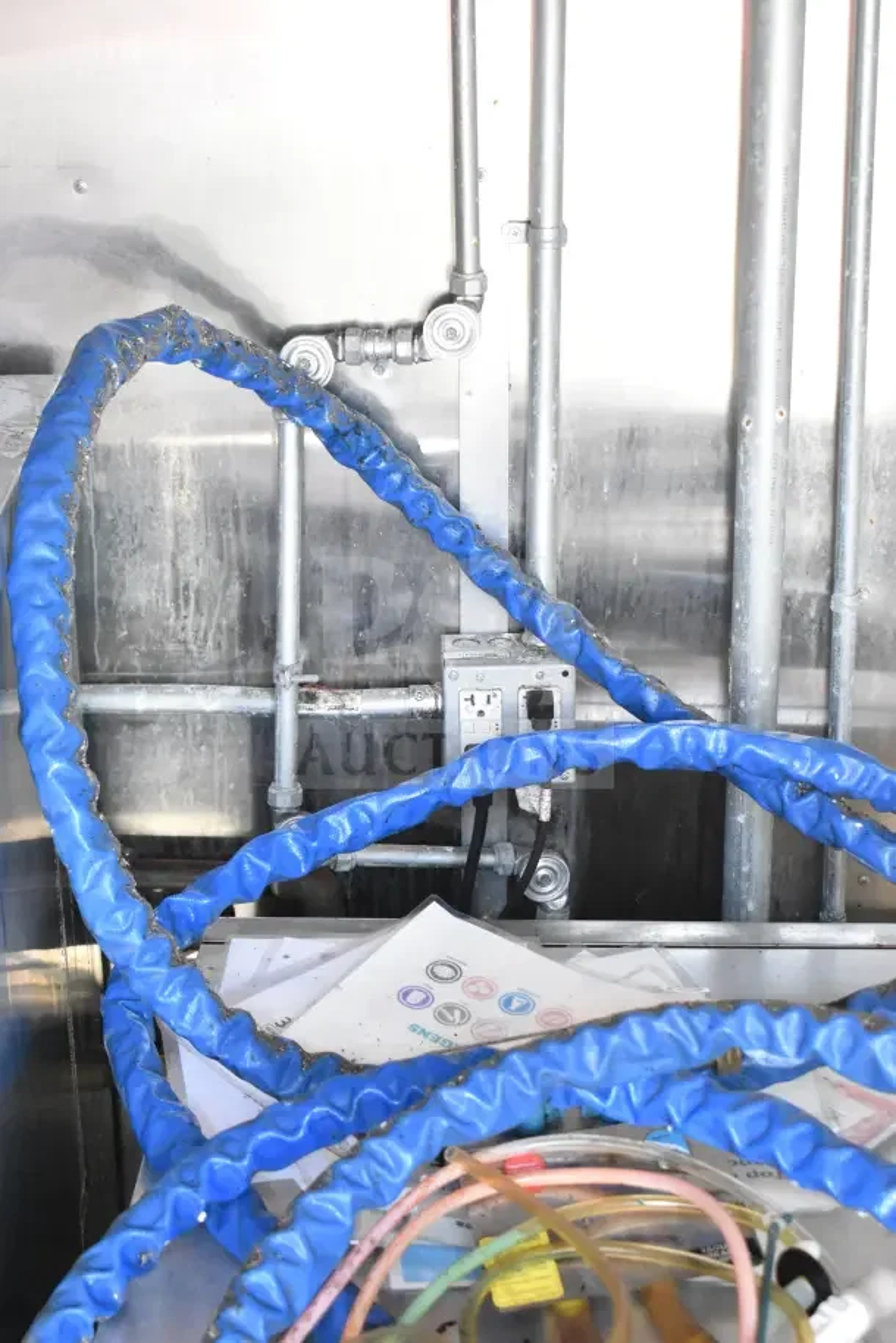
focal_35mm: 57
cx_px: 448
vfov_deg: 35.0
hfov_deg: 23.8
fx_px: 2126
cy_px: 672
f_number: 6.3
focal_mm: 38
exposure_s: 1/160
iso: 6400
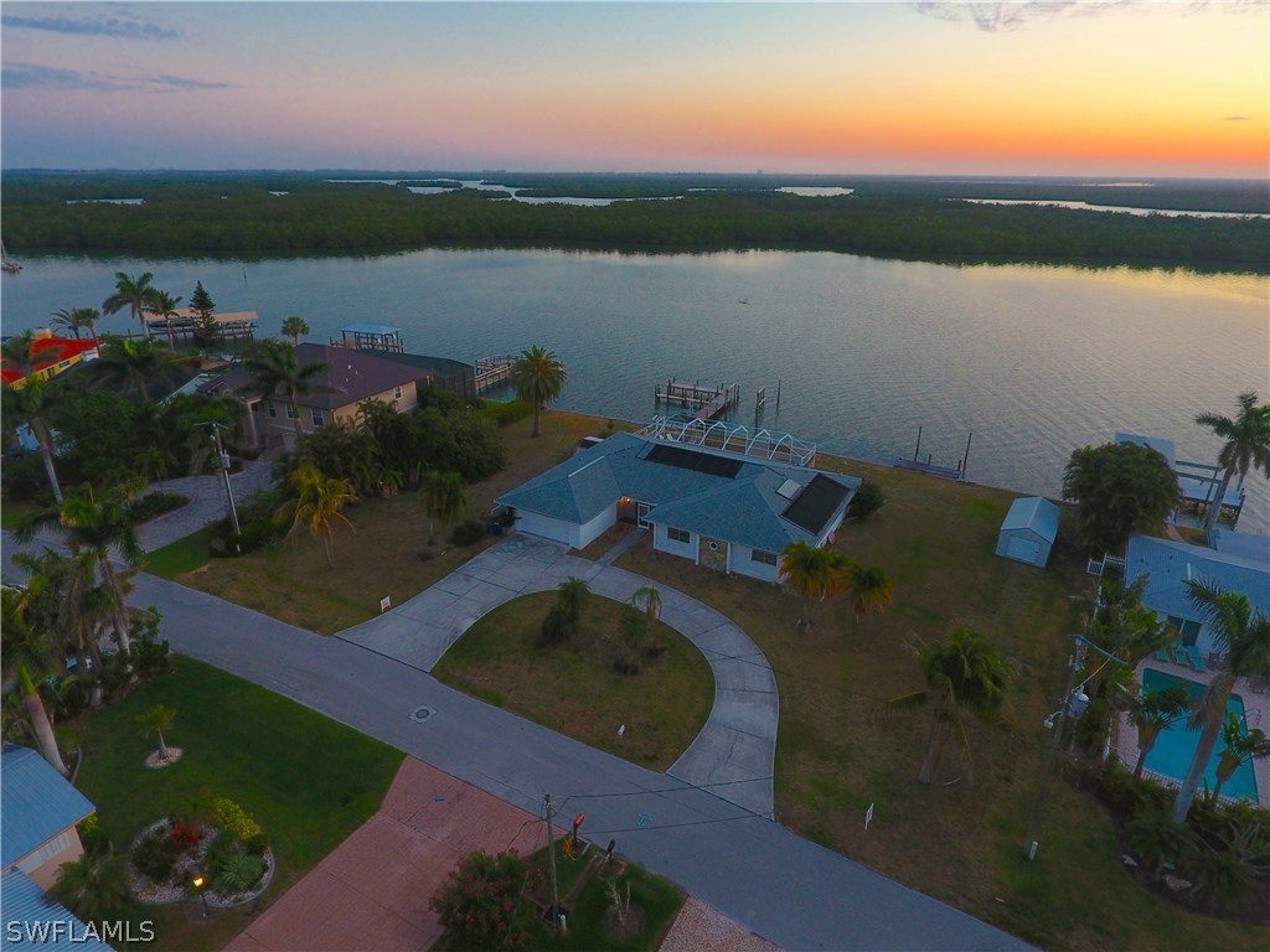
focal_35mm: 20
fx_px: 734
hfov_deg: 81.7
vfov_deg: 66.0
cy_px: 476
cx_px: 635
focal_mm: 3.61
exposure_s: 1/25
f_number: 2.8
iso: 144
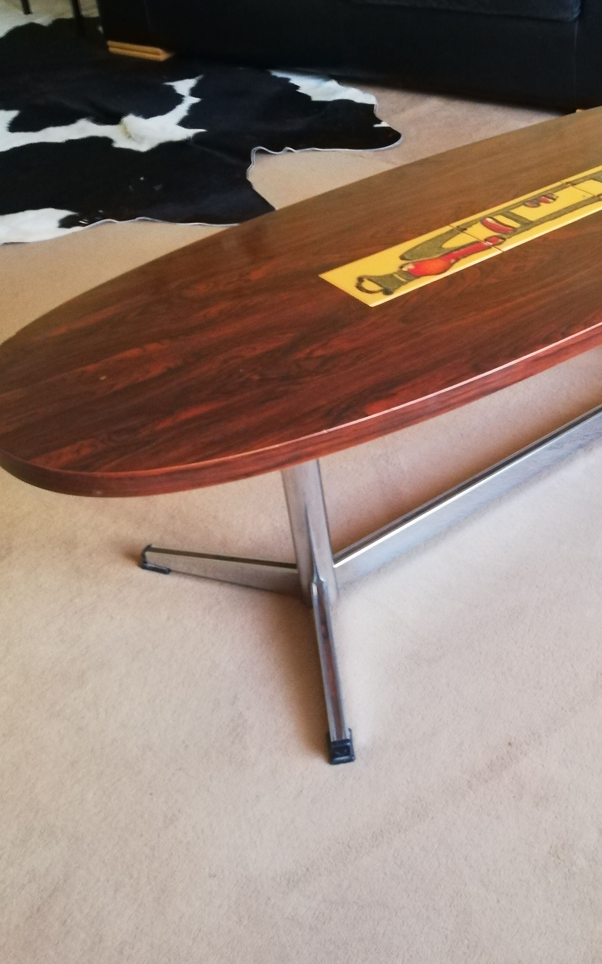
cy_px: 477
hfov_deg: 31.2
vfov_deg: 49.3
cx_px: 477
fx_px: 1050
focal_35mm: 40
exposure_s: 1/16.7
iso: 640
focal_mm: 3.81
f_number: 2.2
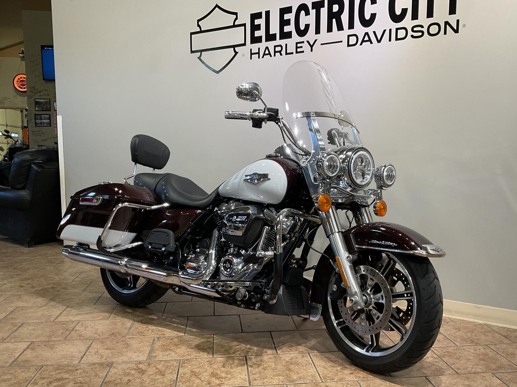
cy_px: 217
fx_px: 493
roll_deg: -0.3
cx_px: 277
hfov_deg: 55.3
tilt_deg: -8.1
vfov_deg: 42.9
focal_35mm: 33
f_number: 1.8
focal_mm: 3
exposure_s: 1/60
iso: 64
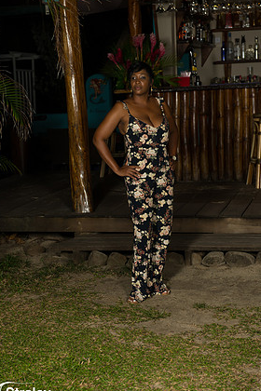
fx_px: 816
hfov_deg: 18.2
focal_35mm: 75
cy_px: 205
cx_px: 126
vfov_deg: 27.0
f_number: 5.6
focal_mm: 70
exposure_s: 1/100
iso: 400
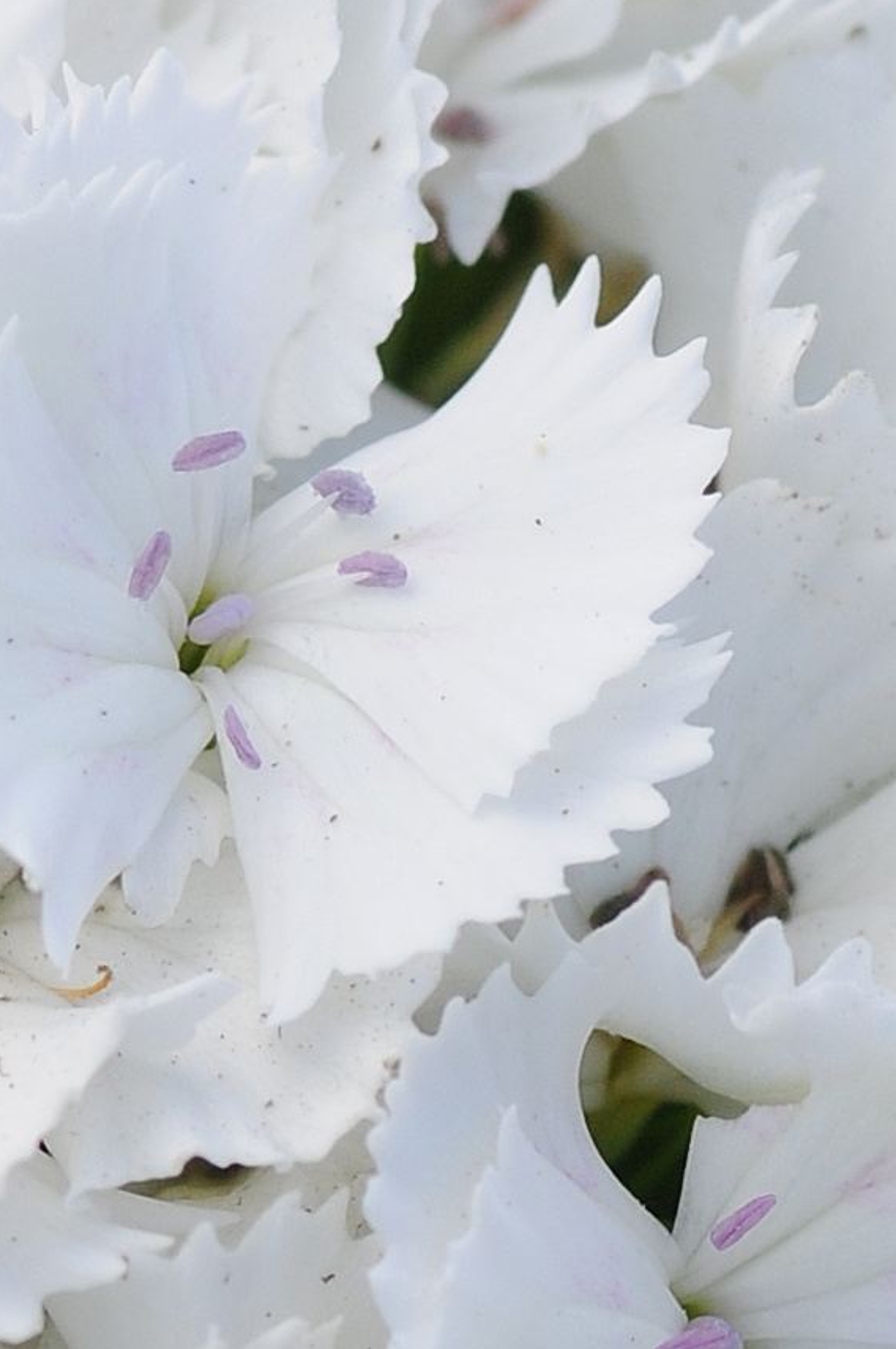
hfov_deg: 1.7
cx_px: 68
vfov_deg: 2.6
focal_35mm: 790
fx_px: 29544
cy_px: 1205
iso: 200
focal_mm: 105
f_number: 8
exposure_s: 1/200
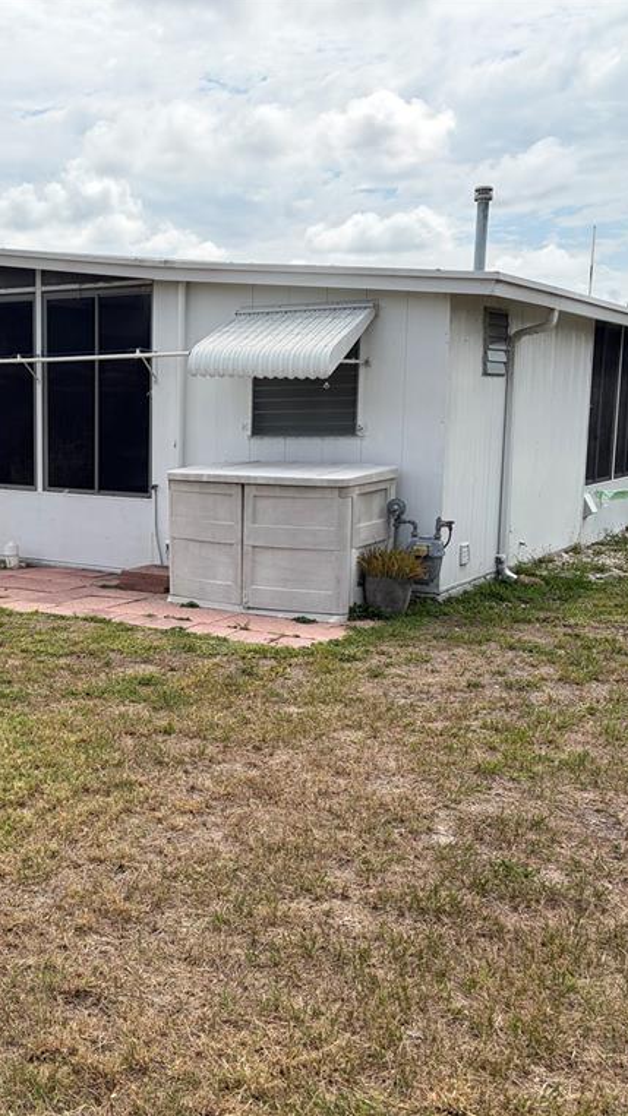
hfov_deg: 30.3
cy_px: 556
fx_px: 1125
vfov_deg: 52.8
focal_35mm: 38
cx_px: 105
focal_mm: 5.96
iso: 50
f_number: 1.6
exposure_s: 1/4608
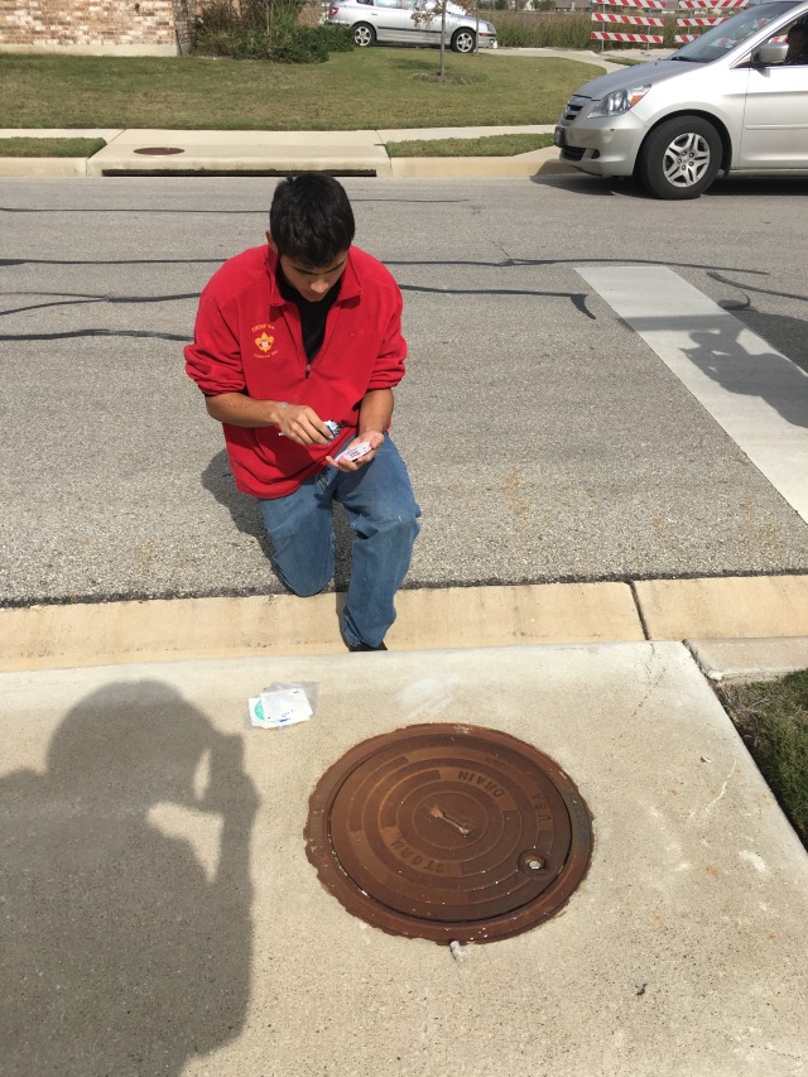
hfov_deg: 48.2
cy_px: 538
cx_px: 404
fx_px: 902
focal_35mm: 29
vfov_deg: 61.7
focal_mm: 4.15
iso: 25
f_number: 2.2
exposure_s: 1/2404
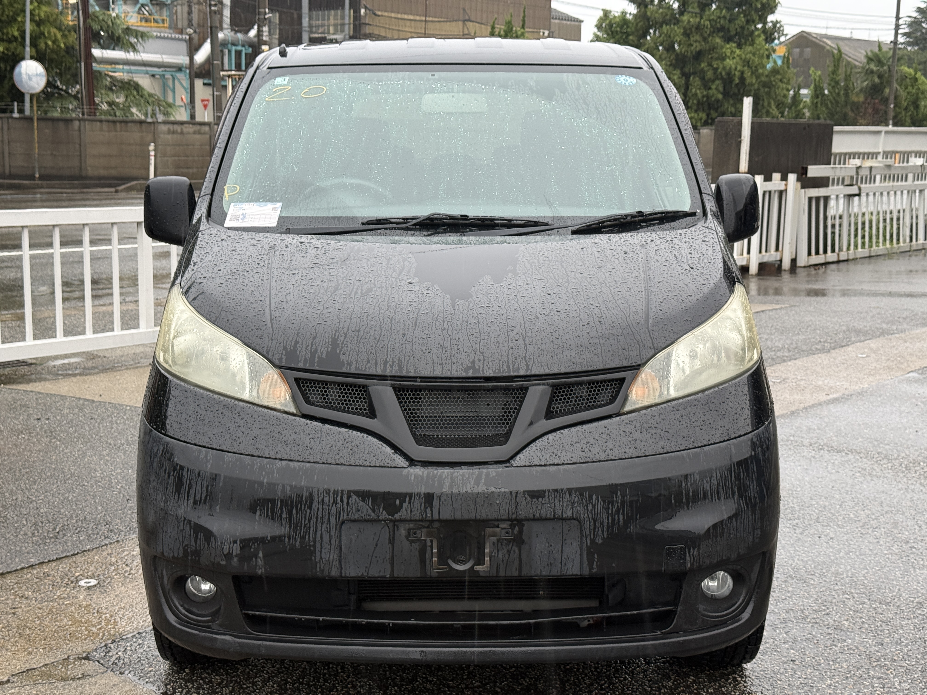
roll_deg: -1.1
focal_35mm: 48
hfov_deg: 39.7
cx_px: 464
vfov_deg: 30.3
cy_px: 348
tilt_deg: -9.0
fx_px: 1285
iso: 80
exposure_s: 1/121
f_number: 1.78
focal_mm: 6.76
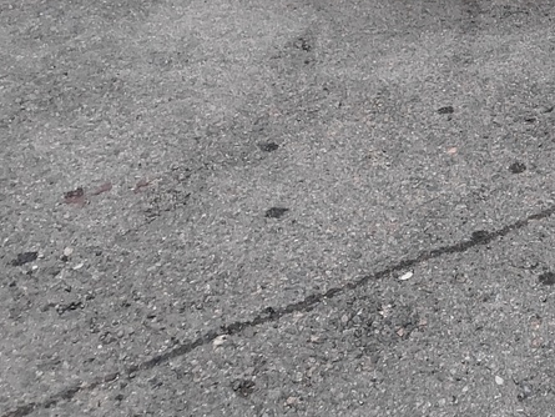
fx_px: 994
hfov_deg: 26.9
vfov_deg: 22.2
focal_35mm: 62
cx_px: 696
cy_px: -55
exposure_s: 1/30
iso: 1587
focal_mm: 5.59
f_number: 1.88
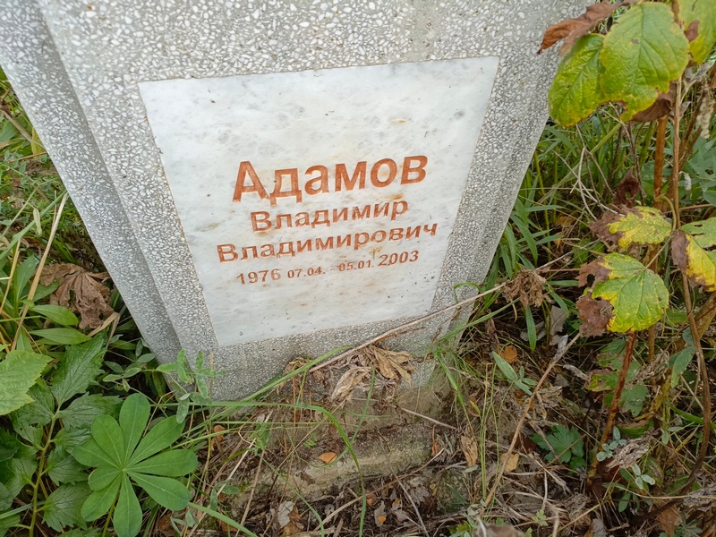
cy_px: 268
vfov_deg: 54.9
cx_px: 358
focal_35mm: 25
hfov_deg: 69.4
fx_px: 517
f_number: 1.69
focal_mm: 4.76
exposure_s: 1/114
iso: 112
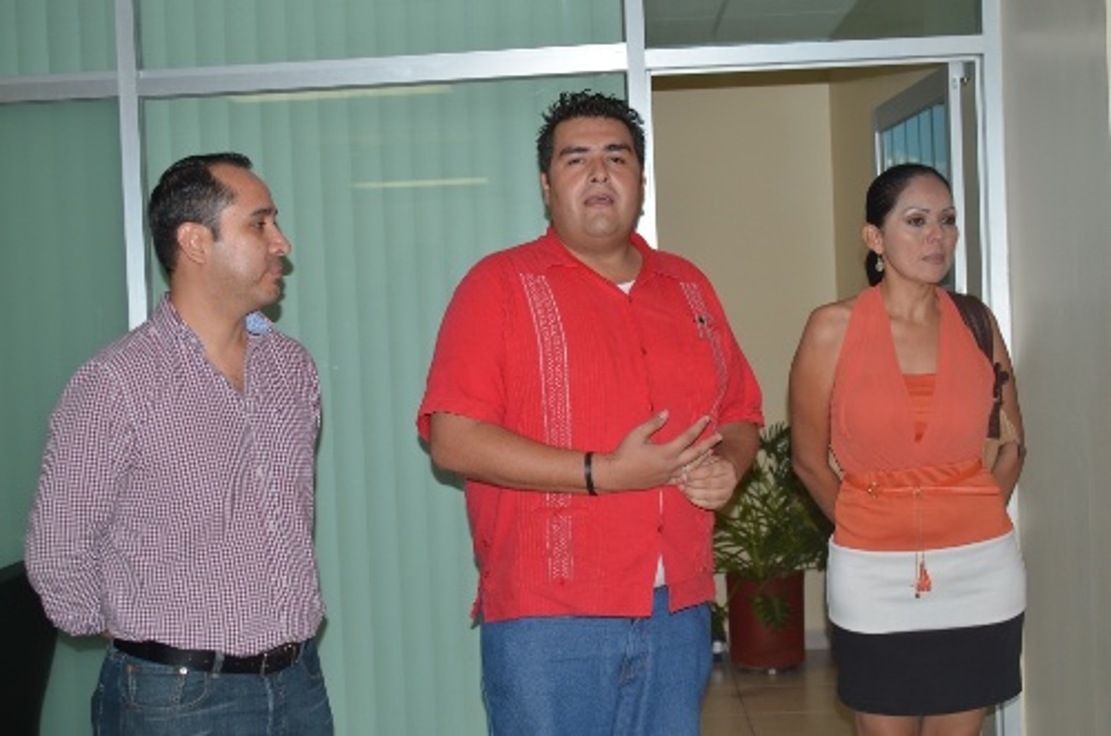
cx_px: 556
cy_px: 368
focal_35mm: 51
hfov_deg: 39.0
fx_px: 1570
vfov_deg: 26.4
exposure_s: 1/100
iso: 200
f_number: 5
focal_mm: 34
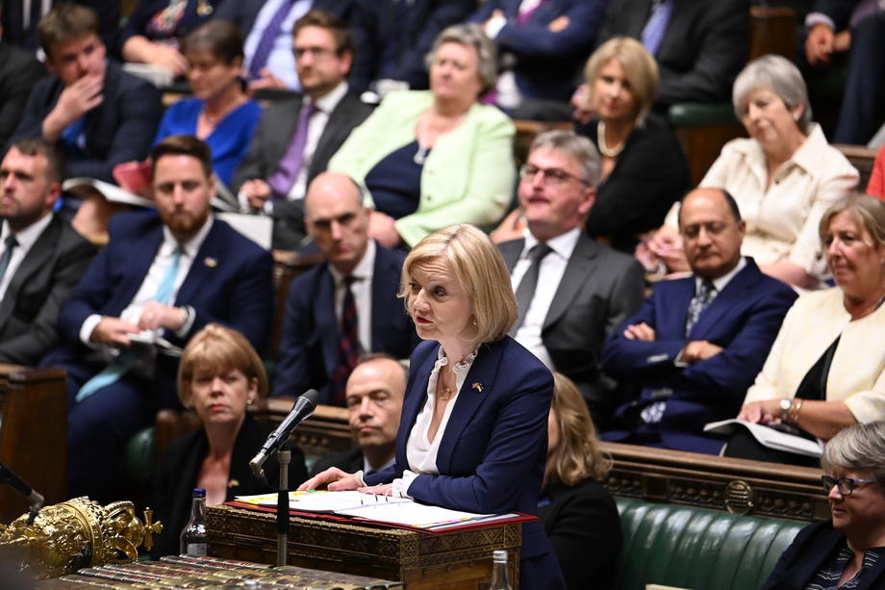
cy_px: 295
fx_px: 4915
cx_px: 442
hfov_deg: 10.3
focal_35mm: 200
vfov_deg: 6.9
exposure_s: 1/200
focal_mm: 200
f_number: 3.5
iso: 3200
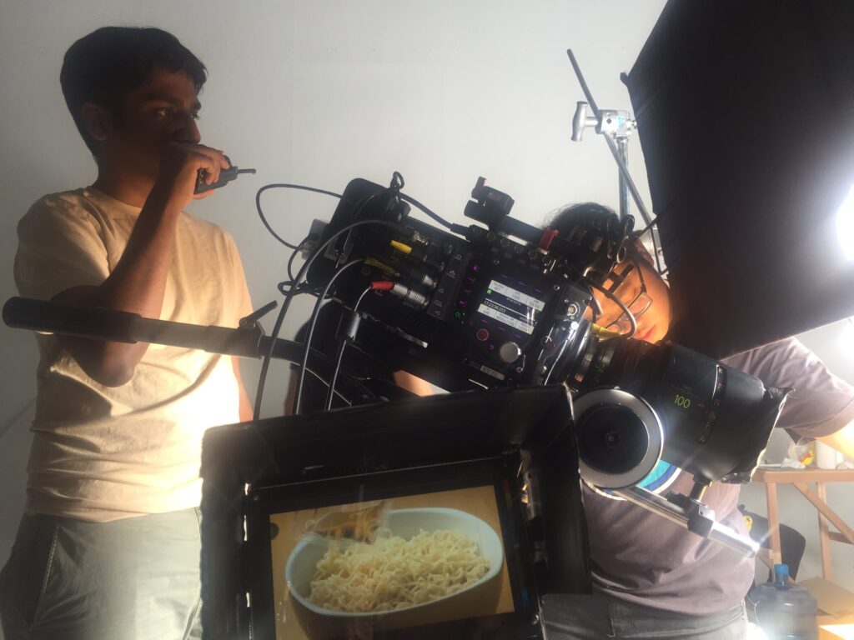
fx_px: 715
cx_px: 427
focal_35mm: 29
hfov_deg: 61.7
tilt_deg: +6.7
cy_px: 320
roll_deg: -1.1
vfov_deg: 48.2
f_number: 2.2
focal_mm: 4.15
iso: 40
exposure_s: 1/100
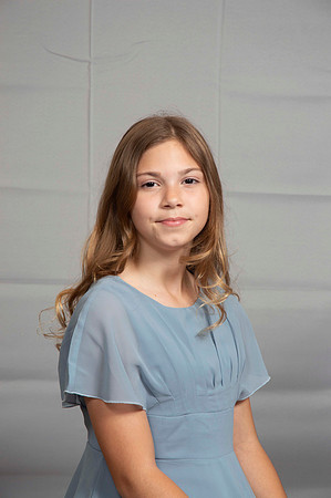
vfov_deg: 19.5
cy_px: 249
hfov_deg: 13.0
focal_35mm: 105
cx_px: 166
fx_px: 1451
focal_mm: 70
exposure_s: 1/60
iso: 100
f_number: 6.3
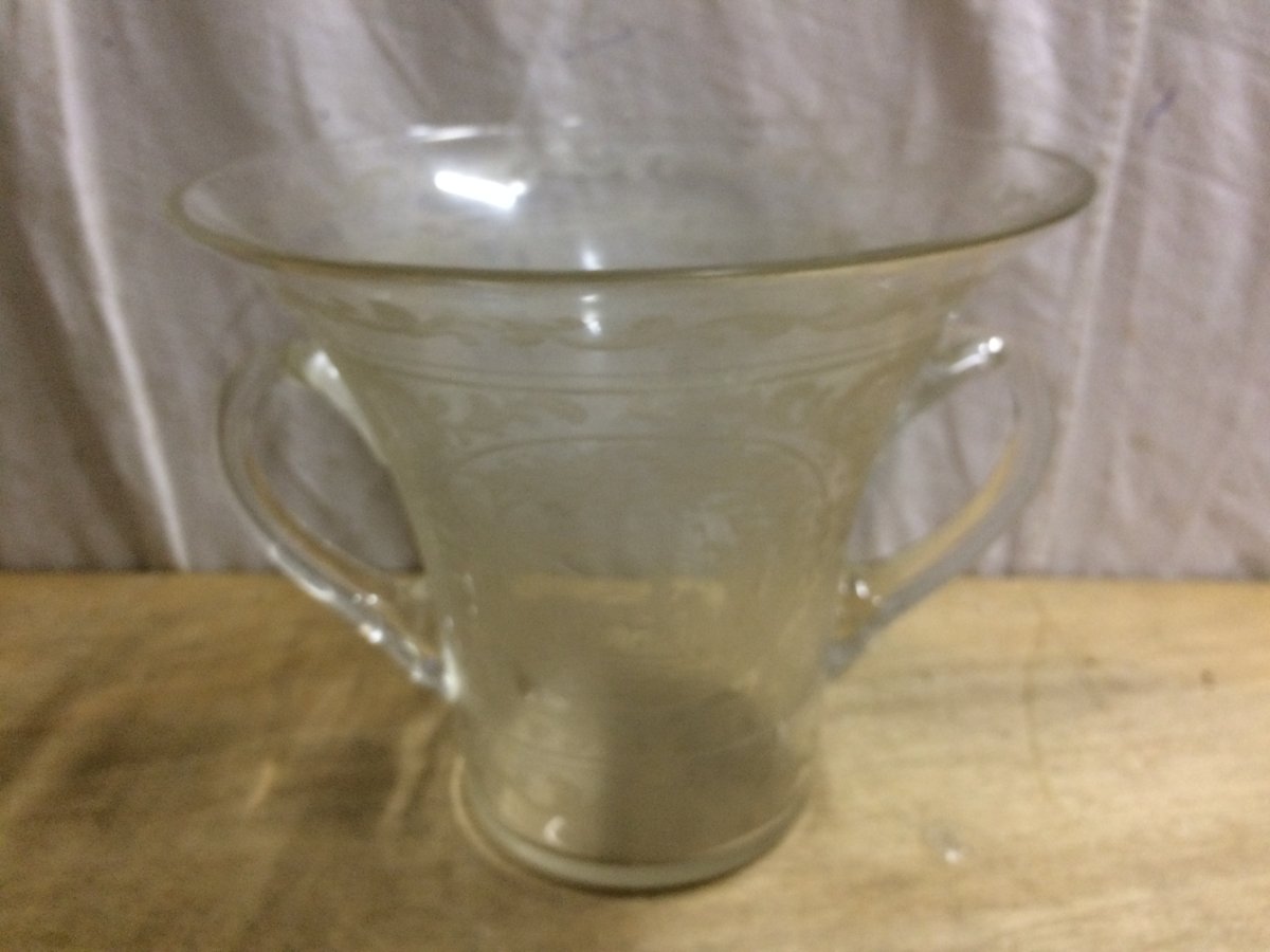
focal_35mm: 29
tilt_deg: -23.1
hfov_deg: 61.7
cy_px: 476
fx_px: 1064
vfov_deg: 48.2
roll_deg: +0.2
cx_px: 635
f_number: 2.2
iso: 320
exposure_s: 1/20
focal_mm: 4.15
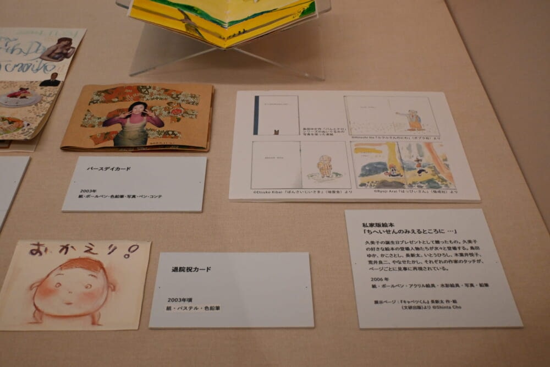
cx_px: 275
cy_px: 184
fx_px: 562
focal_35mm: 37
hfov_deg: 52.2
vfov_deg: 36.2
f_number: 4.2
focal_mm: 24.5
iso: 2000
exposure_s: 1/125
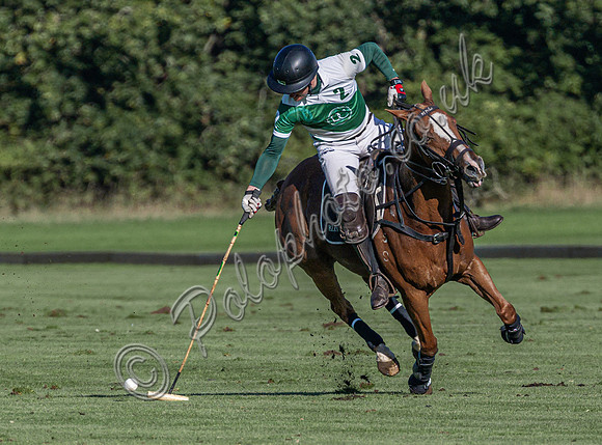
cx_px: 161
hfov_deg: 1.7
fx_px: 19746
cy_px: 584
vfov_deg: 1.3
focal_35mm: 1141
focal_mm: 400
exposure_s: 1/2500
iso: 400
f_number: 5.6
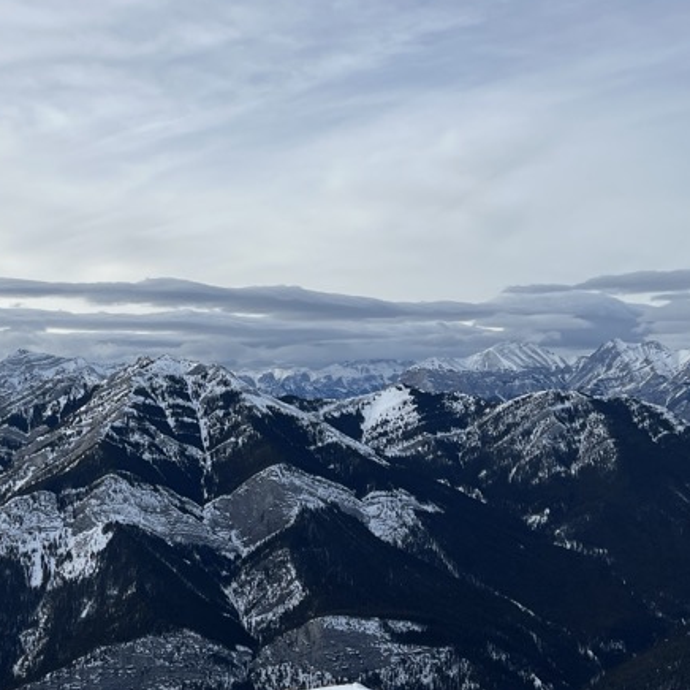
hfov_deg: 30.8
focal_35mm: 54
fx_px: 1218
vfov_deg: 31.6
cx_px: 130
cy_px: 332
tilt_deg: +3.3
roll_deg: +0.9
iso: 50
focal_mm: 5.7
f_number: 1.5
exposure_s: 1/6211
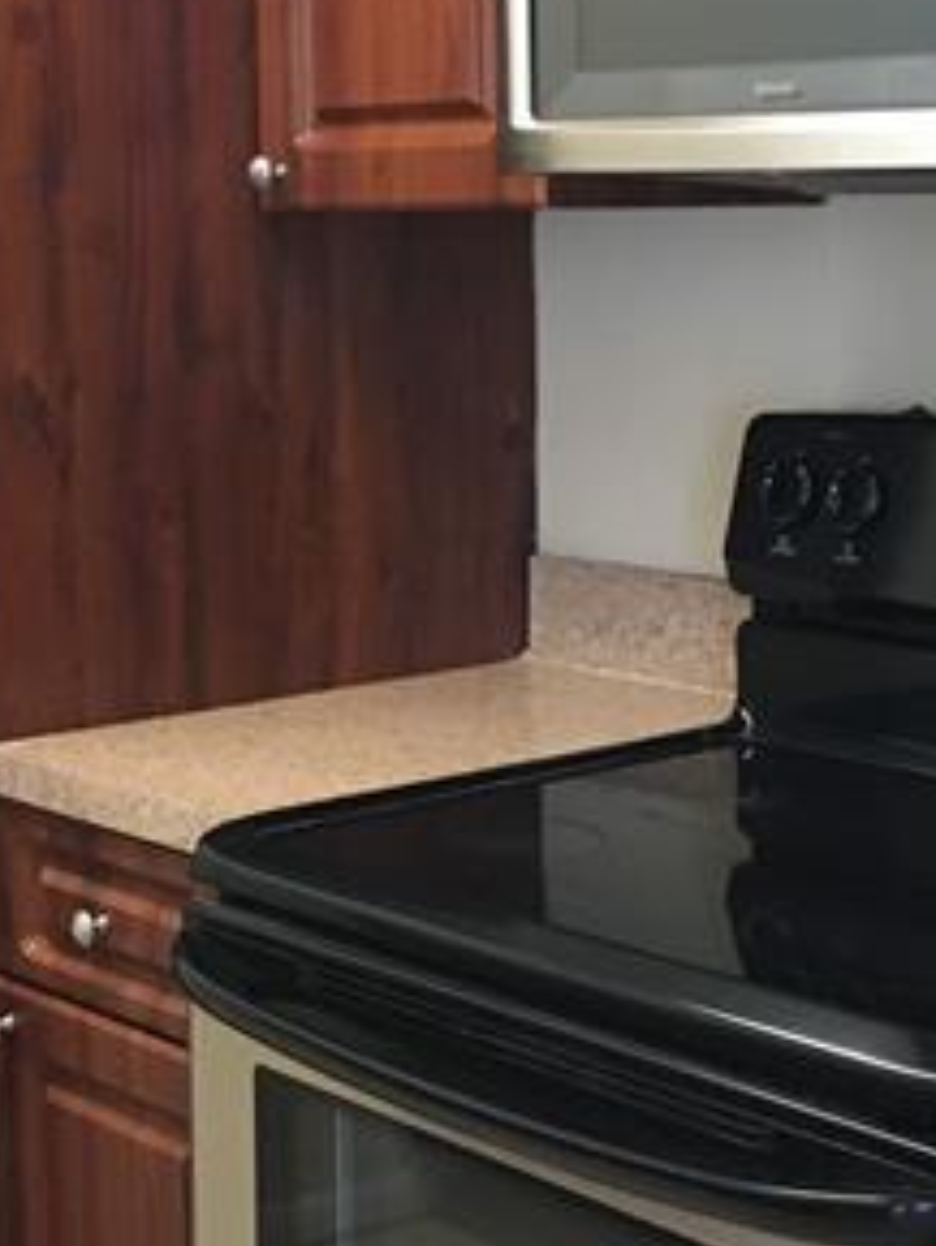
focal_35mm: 77
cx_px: 496
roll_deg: +0.3
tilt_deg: -10.9
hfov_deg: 19.2
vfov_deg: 25.3
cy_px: 625
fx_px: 2774
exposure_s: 1/30
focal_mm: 4.15
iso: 200
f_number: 2.2
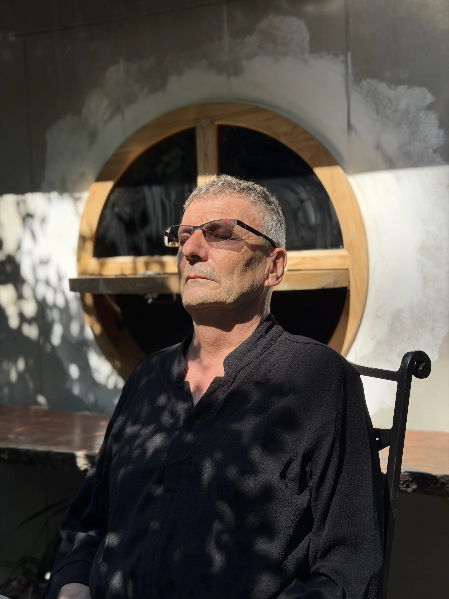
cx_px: 224
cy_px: 300
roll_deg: +1.9
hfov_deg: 30.3
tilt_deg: -3.1
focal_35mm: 48
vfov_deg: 39.7
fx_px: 830
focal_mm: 6.76
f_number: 1.78
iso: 64
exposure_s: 1/1608
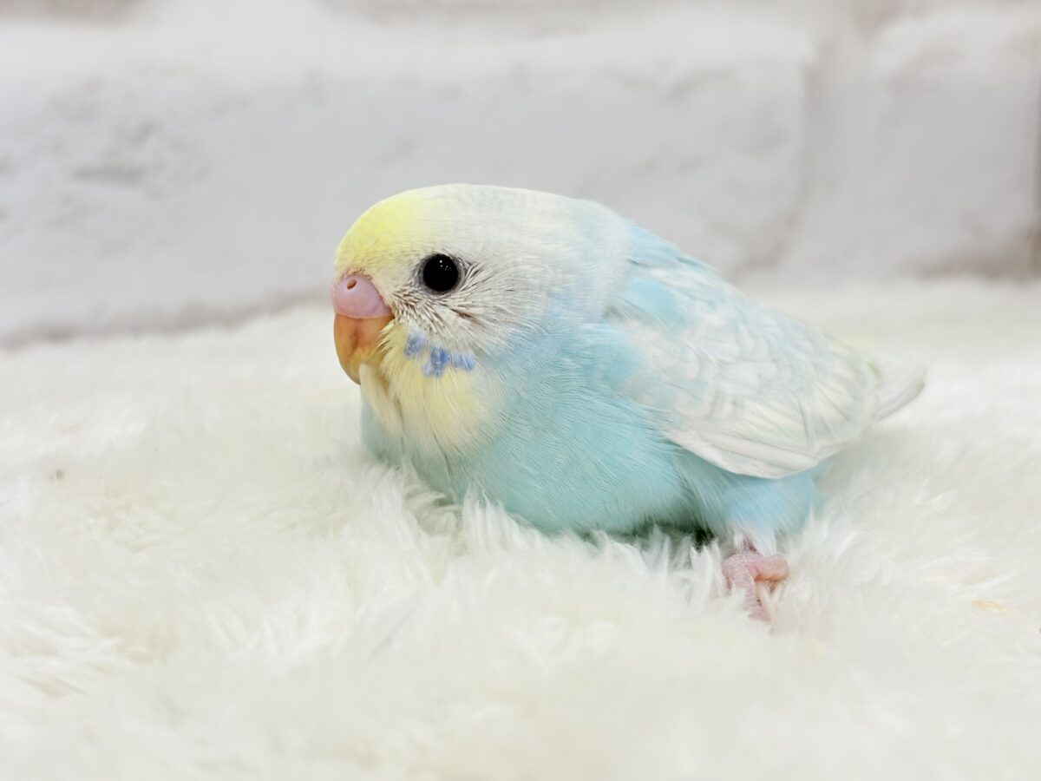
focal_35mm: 52
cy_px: 390
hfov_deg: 36.8
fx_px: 1564
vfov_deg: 28.0
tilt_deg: -11.5
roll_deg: +0.5
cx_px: 520
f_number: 1.6
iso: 25
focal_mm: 5.96
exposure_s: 1/50
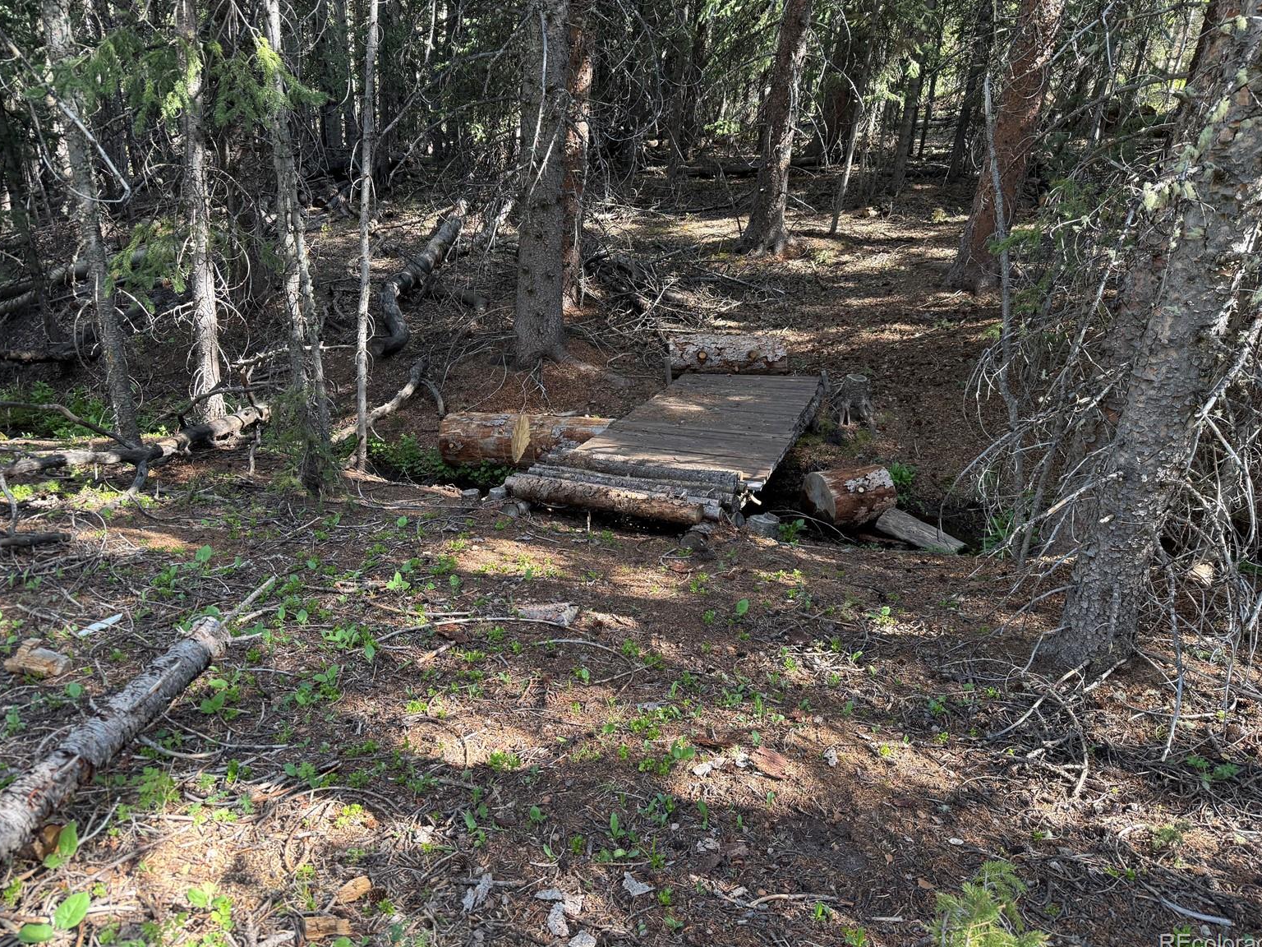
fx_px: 911
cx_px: 635
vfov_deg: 54.9
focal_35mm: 25
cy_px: 467
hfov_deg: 69.4
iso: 125
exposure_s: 1/140
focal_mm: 6.76
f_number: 1.78
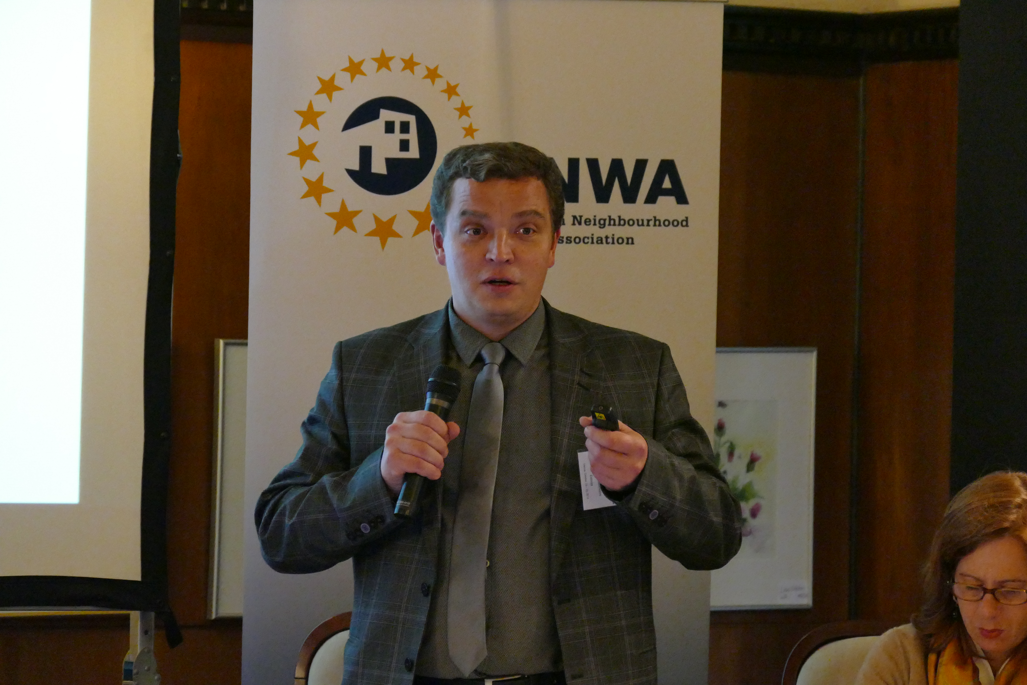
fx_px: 6162
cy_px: 342
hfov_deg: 9.5
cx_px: 514
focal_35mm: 216
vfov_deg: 6.4
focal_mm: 78.73
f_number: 4
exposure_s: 1/125
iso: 3200
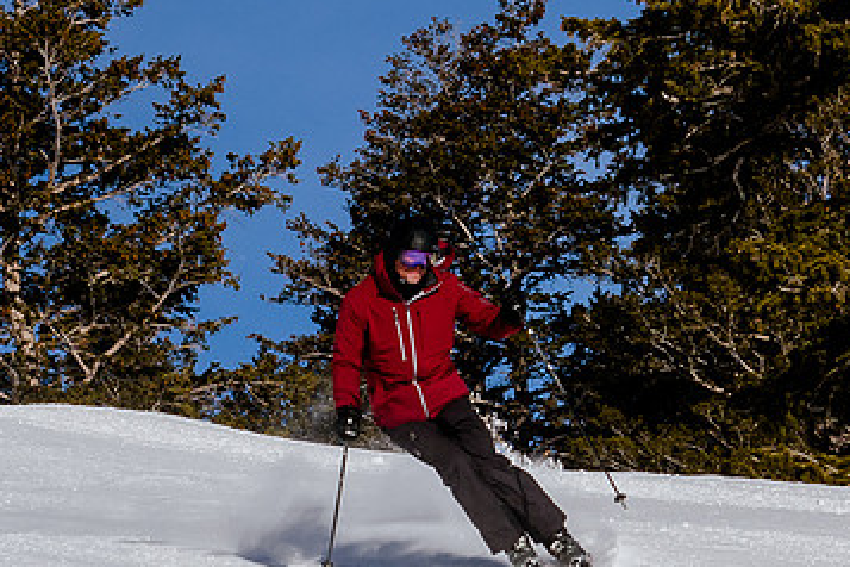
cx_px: 769
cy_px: 283
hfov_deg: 6.7
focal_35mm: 308
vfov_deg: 4.5
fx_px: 7272
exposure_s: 1/1000
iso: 160
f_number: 9
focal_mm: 65
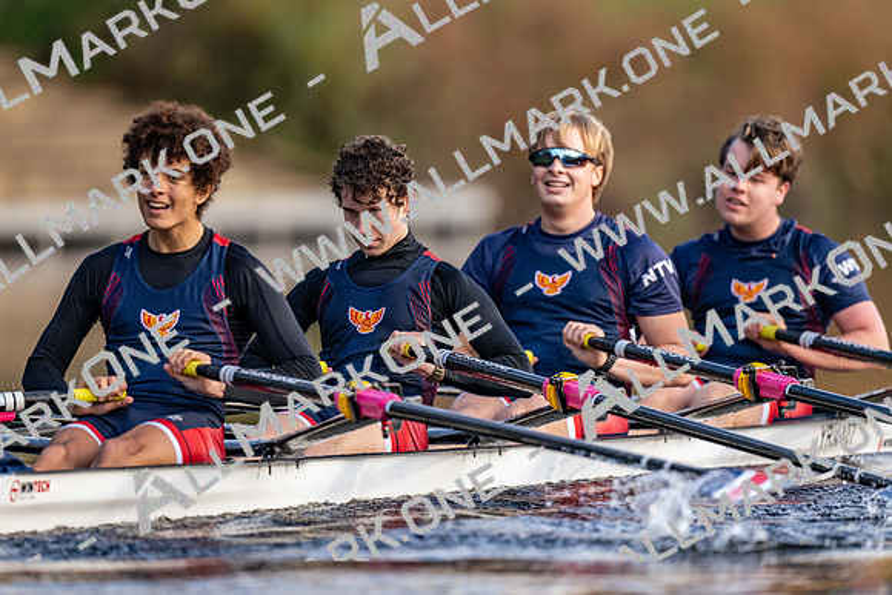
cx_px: 446
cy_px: 298
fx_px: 14869
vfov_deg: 2.3
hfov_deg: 3.4
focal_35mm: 600
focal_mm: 600
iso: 1100
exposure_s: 1/2500
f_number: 4
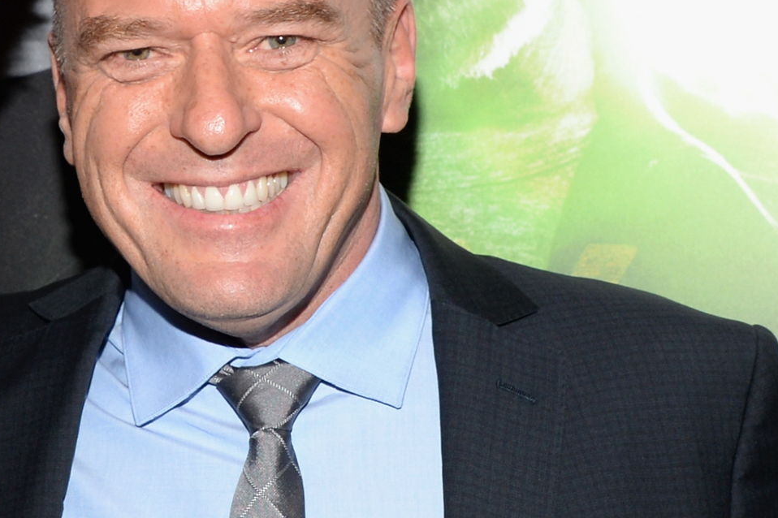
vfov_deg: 11.5
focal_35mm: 119
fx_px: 2571
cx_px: -140
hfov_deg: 16.5
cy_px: 322
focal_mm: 38
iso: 640
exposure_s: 1/250
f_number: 10
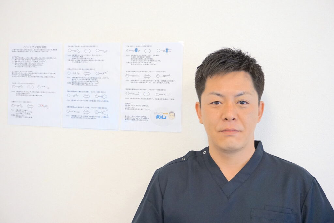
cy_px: 112
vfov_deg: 29.9
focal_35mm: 45
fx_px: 418
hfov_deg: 43.6
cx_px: 167
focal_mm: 30
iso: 1000
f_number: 5
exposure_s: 1/160
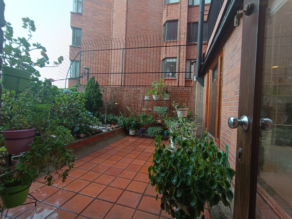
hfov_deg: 94.5
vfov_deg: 78.1
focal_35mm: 16
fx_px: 135
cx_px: 146
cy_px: 110
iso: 110
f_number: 2.2
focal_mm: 1.66
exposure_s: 1/120
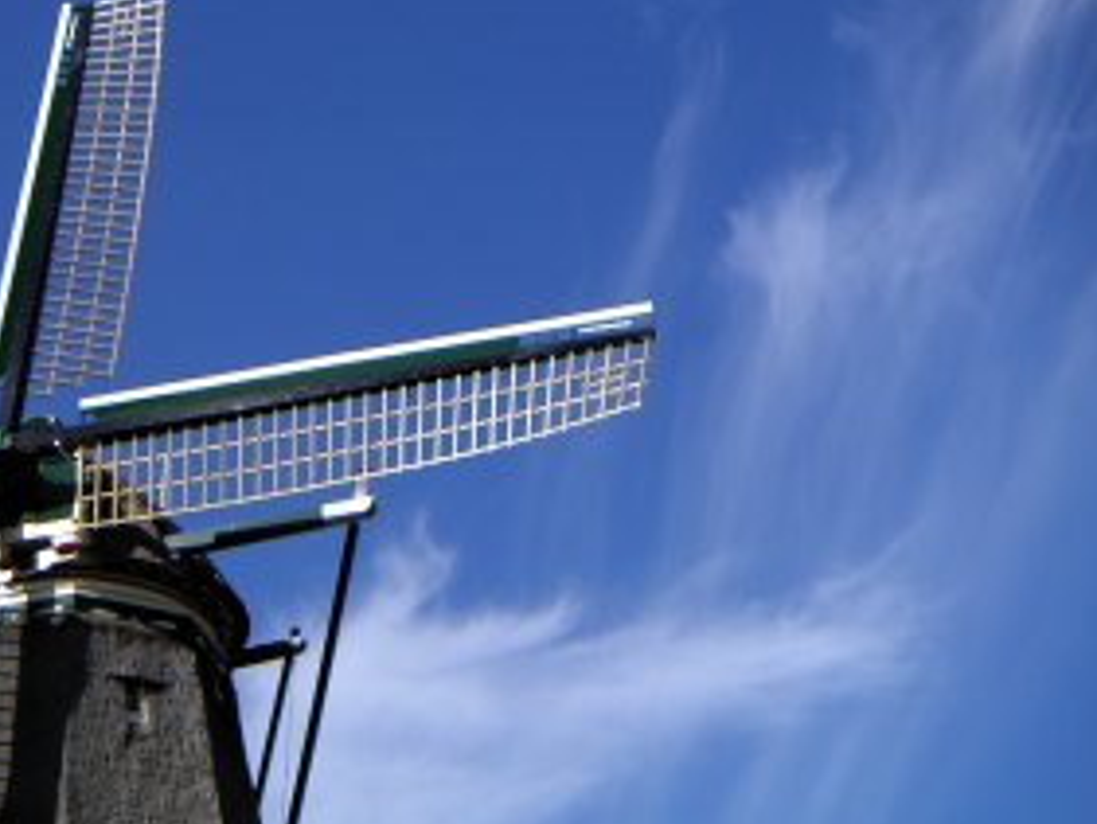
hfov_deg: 20.8
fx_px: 2980
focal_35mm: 94
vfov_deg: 15.7
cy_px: 316
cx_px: 363
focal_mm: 10.3
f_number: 3.1
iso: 50
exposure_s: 1/1000
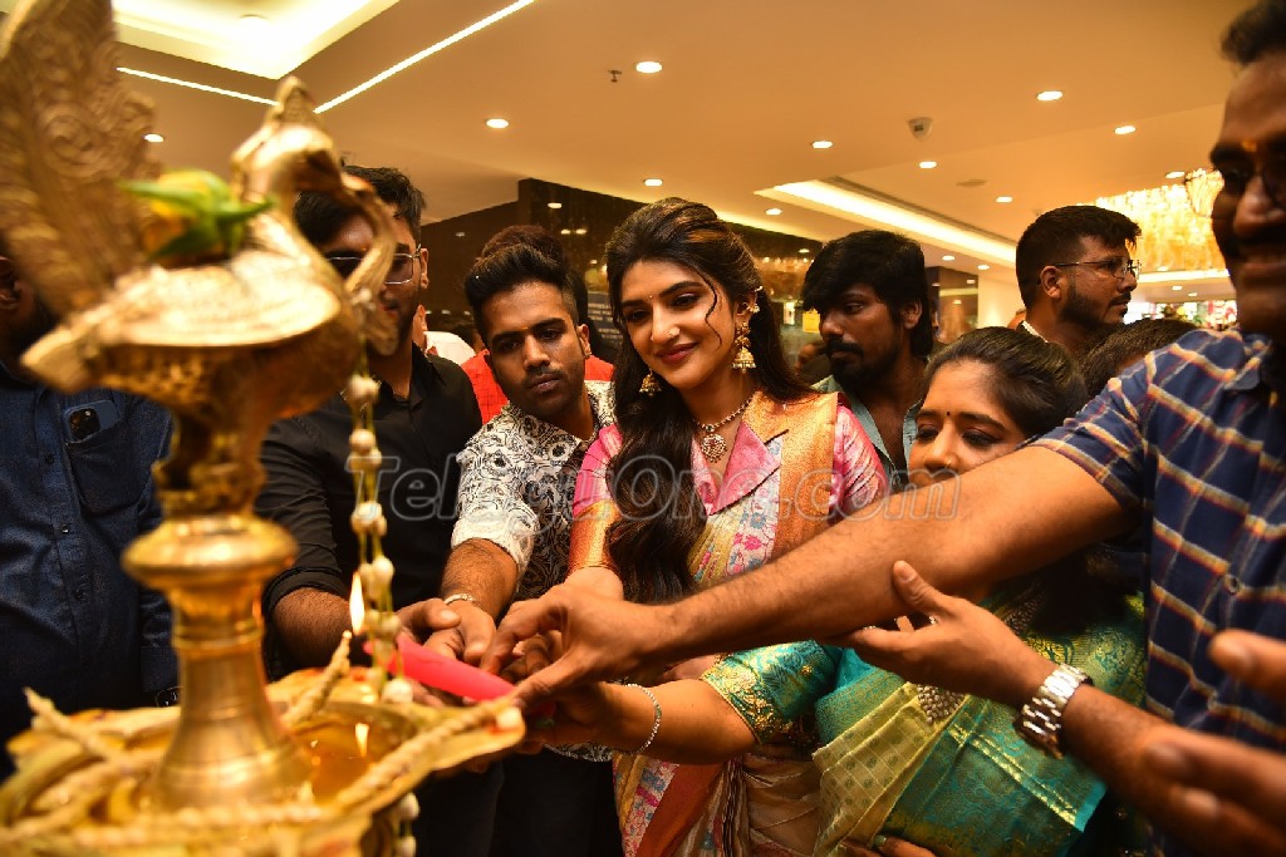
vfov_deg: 53.1
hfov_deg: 73.7
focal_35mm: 24
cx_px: 643
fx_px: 857
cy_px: 428
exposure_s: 1/200
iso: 400
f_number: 4.5
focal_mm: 24
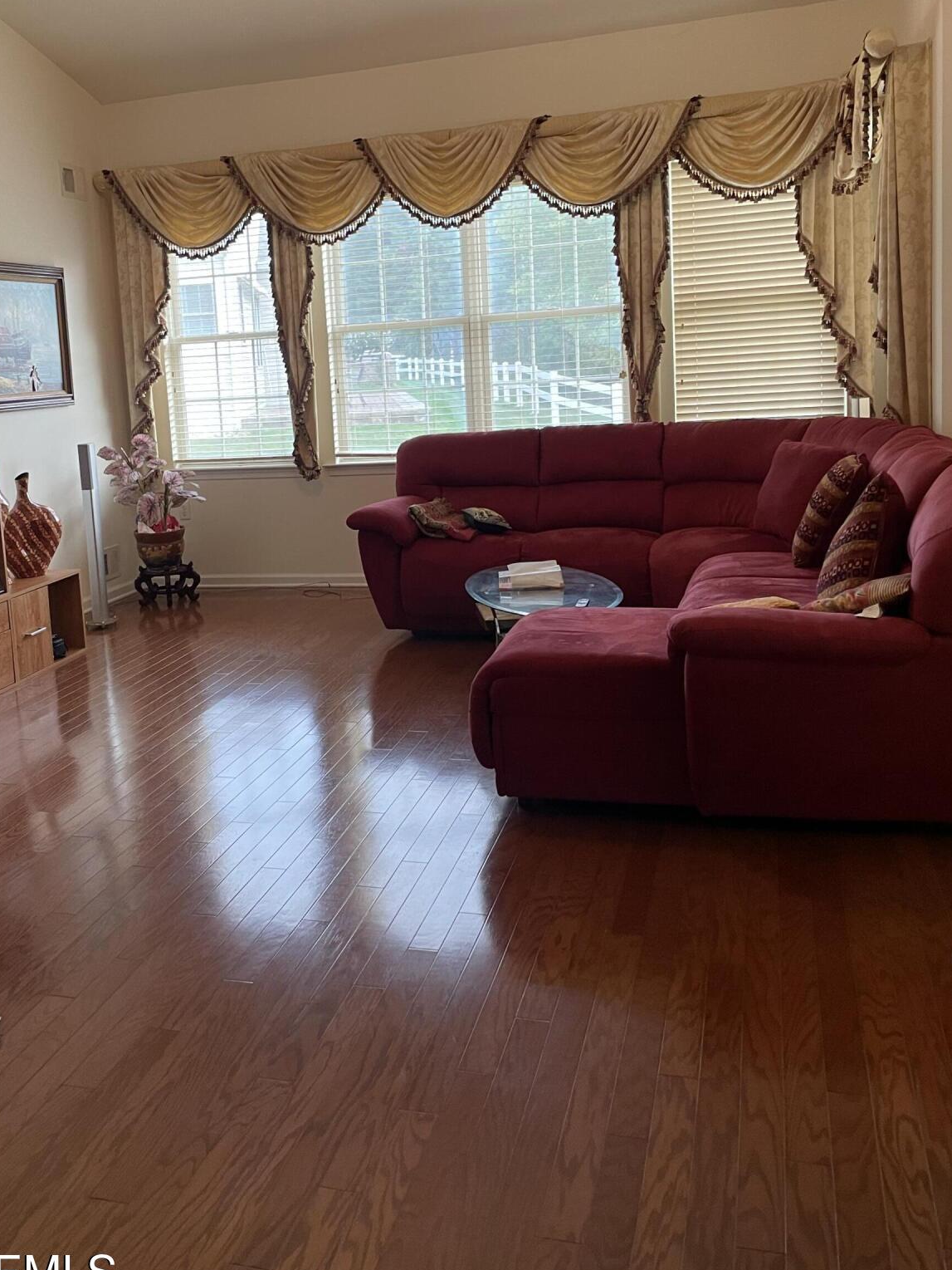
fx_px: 1247
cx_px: 351
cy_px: 518
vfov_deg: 53.6
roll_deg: +3.2
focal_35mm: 34
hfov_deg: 41.5
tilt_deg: -6.8
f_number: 1.6
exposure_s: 1/60
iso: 100
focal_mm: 4.2
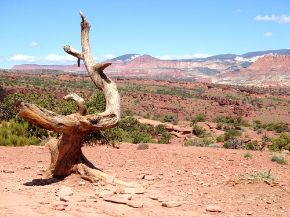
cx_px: 145
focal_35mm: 73
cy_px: 108
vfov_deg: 20.2
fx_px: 612
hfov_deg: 26.7
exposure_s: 1/800
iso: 125
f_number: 5.7
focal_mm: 13.1
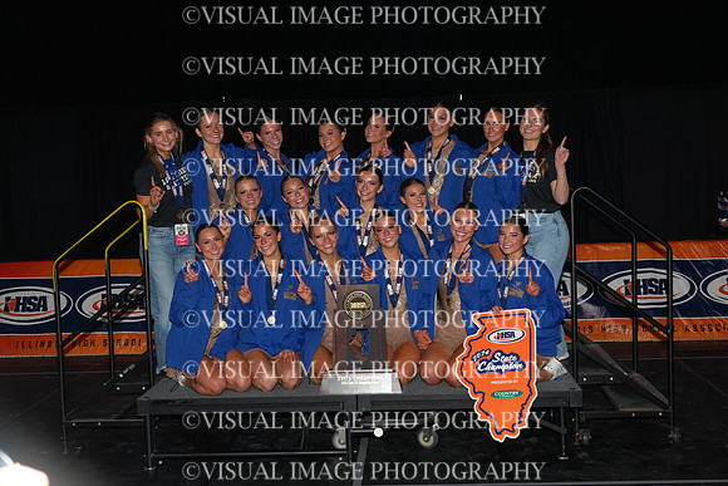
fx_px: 951
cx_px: 364
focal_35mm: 47
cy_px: 243
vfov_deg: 28.7
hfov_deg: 41.9
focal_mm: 47
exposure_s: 1/250
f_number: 8
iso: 1250
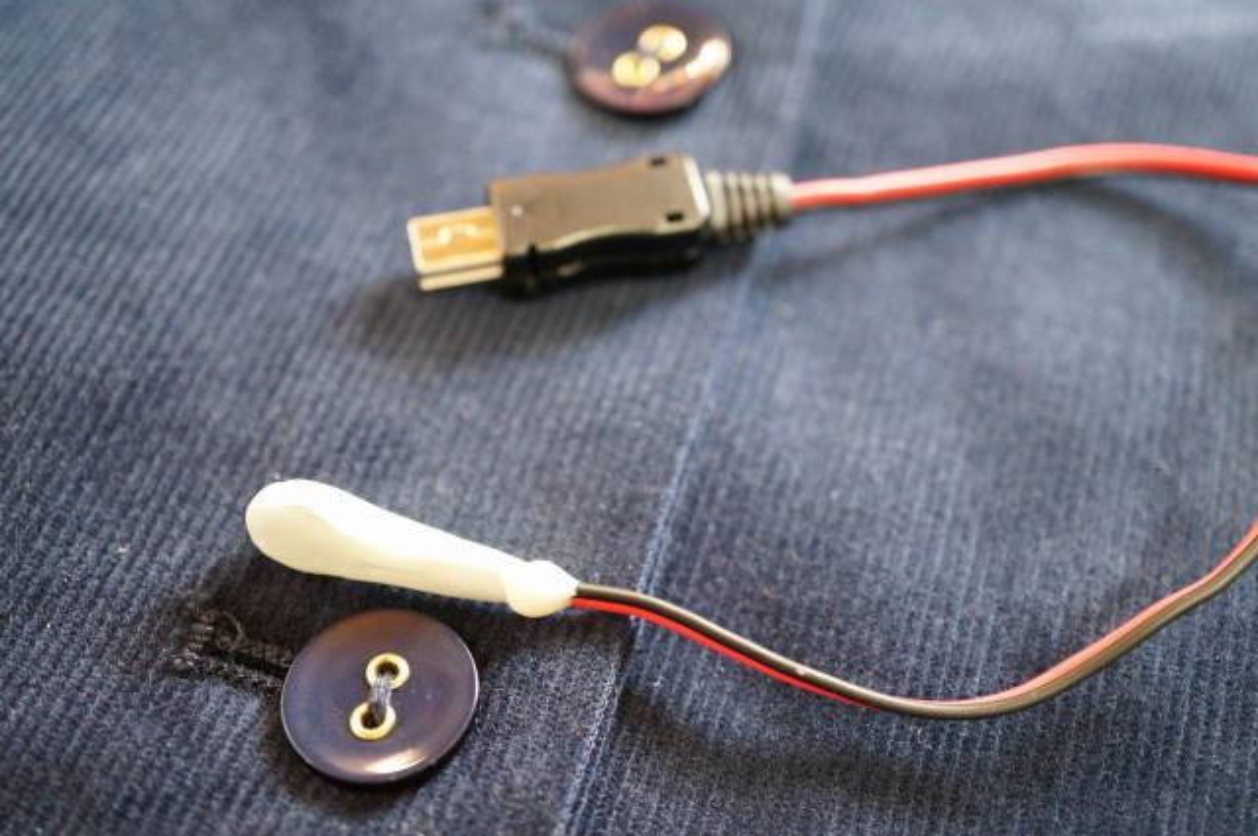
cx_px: 629
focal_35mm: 45
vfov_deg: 29.8
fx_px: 1570
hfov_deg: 43.7
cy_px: 418
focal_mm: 30
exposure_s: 1/50
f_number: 4
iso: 3200
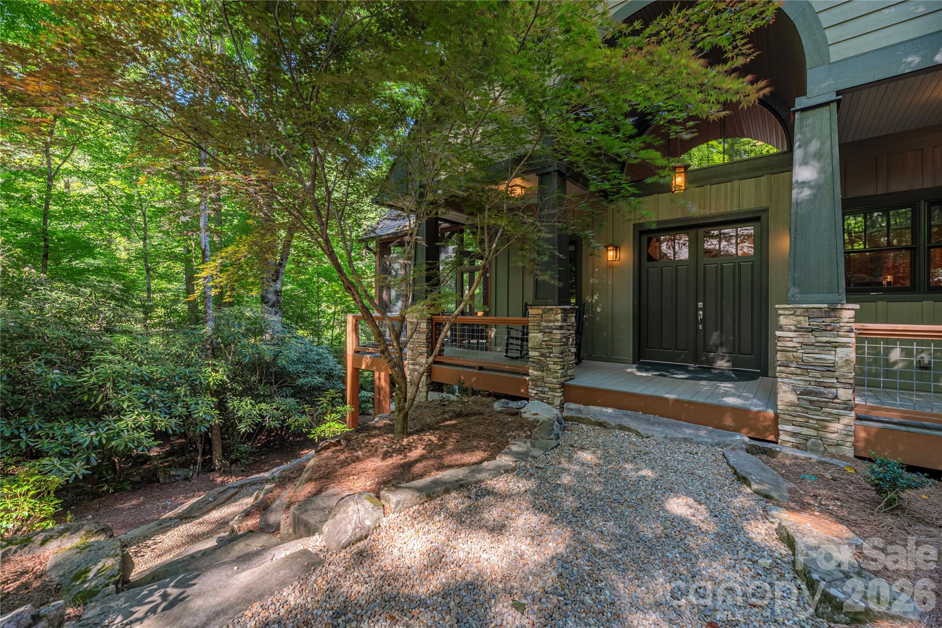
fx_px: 366
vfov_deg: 81.2
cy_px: 314
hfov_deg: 104.2
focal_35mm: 14
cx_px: 471
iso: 320
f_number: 8
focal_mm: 14
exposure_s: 1/160
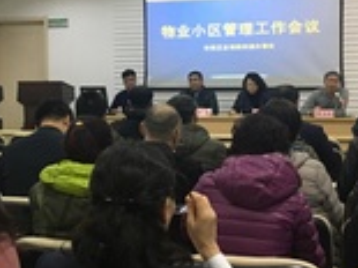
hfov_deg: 25.9
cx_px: 120
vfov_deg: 19.6
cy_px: 90
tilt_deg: -0.3
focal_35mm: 75
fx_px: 775
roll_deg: +0.1
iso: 160
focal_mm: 4.15
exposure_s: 1/33
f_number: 2.2
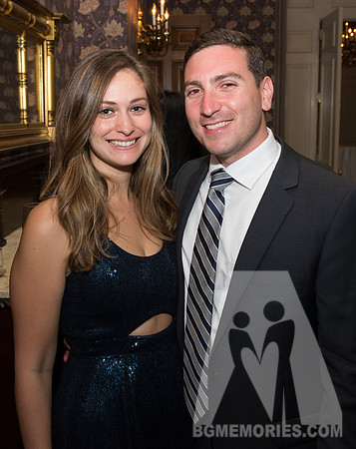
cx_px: 176
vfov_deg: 43.0
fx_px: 568
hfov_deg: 34.8
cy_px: 198
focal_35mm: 43
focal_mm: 27
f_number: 5.6
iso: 1000
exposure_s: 1/80
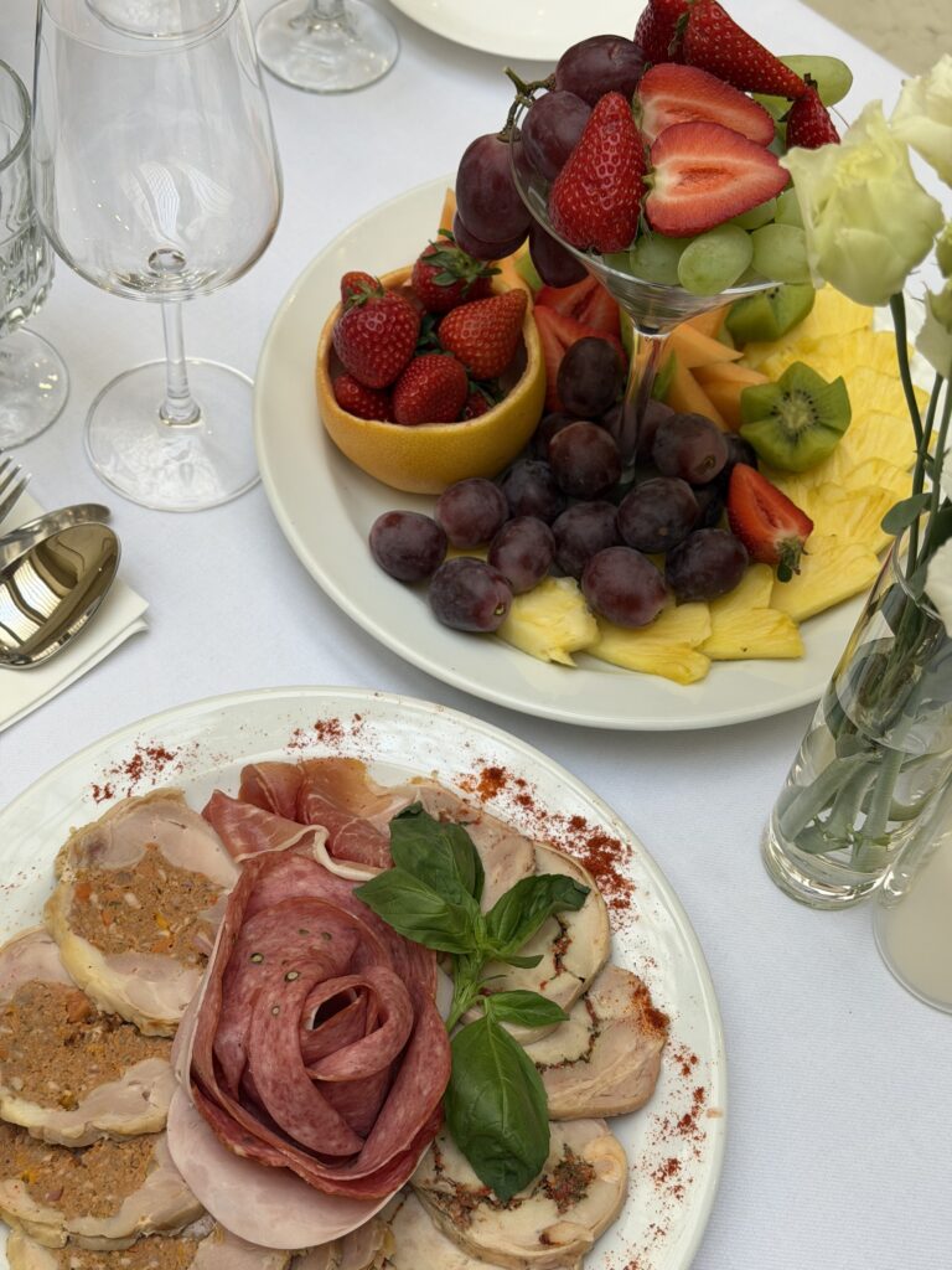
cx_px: 476
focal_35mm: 48
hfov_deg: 30.3
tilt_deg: -56.9
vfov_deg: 39.7
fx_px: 1760
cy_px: 635
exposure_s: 1/100
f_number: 1.78
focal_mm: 6.76
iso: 80
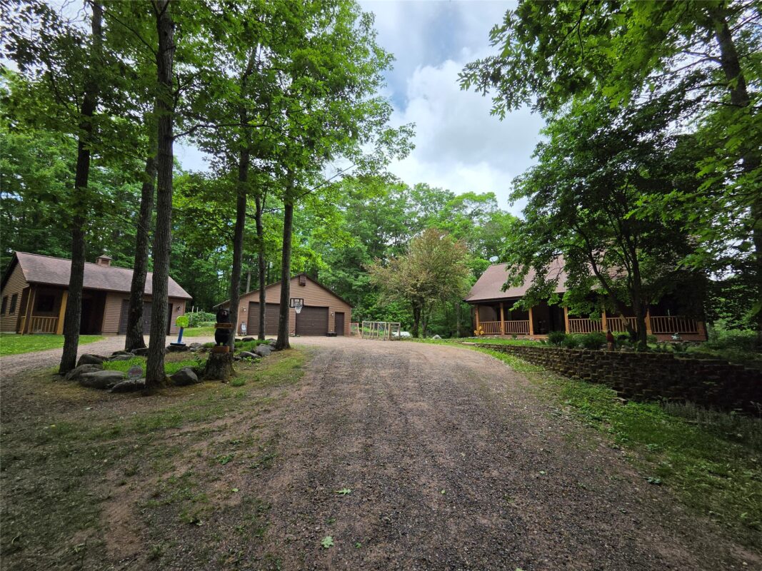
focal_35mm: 13
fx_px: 286
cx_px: 381
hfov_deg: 106.2
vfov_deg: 89.9
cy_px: 286
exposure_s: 1/1659
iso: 100
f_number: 2.2
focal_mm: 2.2
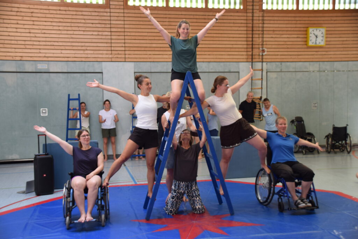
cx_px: 179
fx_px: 477
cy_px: 120
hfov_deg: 41.1
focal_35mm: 48
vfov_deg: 28.1
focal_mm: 32
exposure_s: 1/60
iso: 400
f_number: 4.2
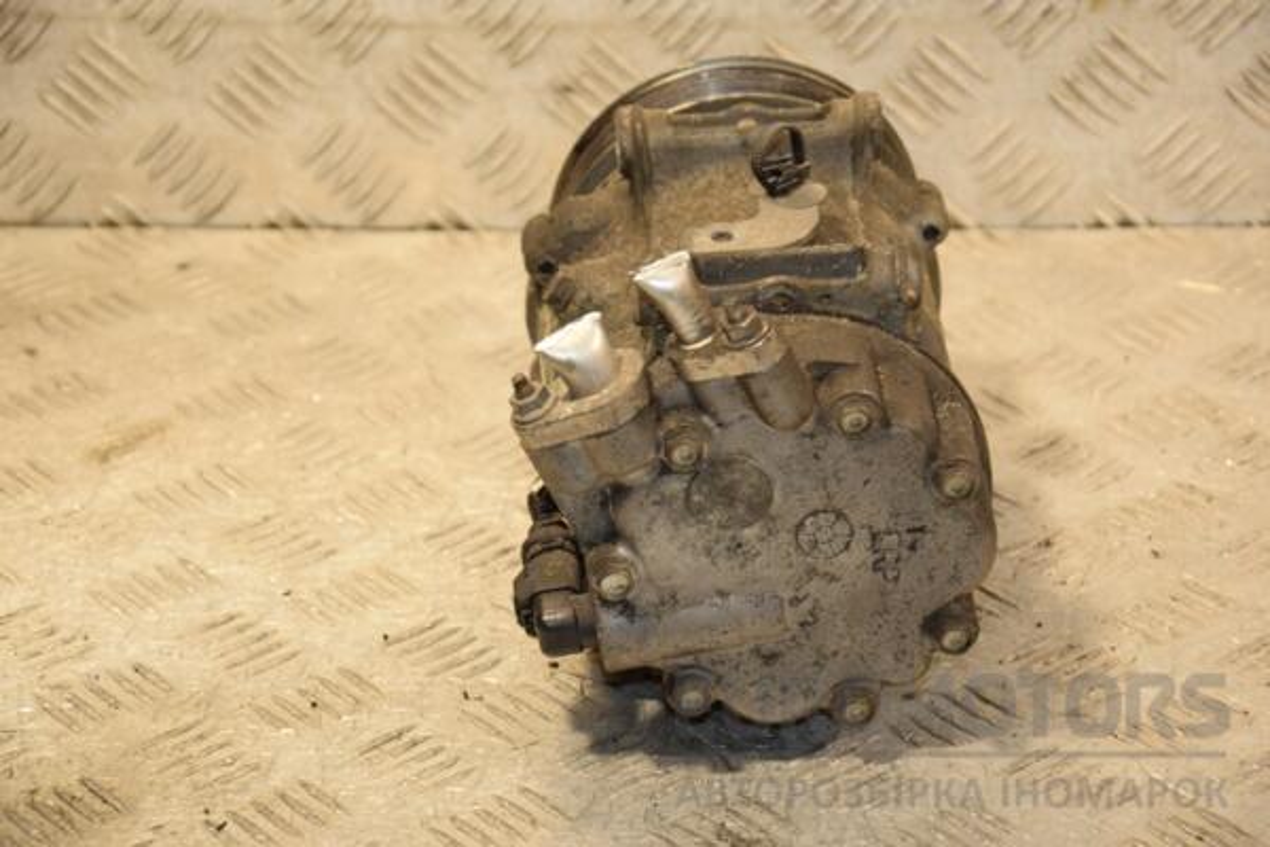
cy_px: 424
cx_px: 635
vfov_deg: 13.0
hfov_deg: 19.5
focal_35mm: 105
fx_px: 3704
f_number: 5.3
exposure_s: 1/200
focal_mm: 70
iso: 800
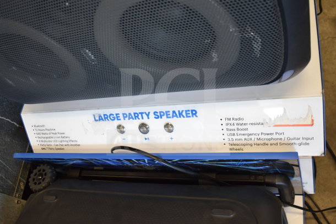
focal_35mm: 33
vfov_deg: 40.0
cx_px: 168
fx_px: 308
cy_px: 112
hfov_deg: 57.2
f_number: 3.8
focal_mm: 22
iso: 640
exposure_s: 1/40
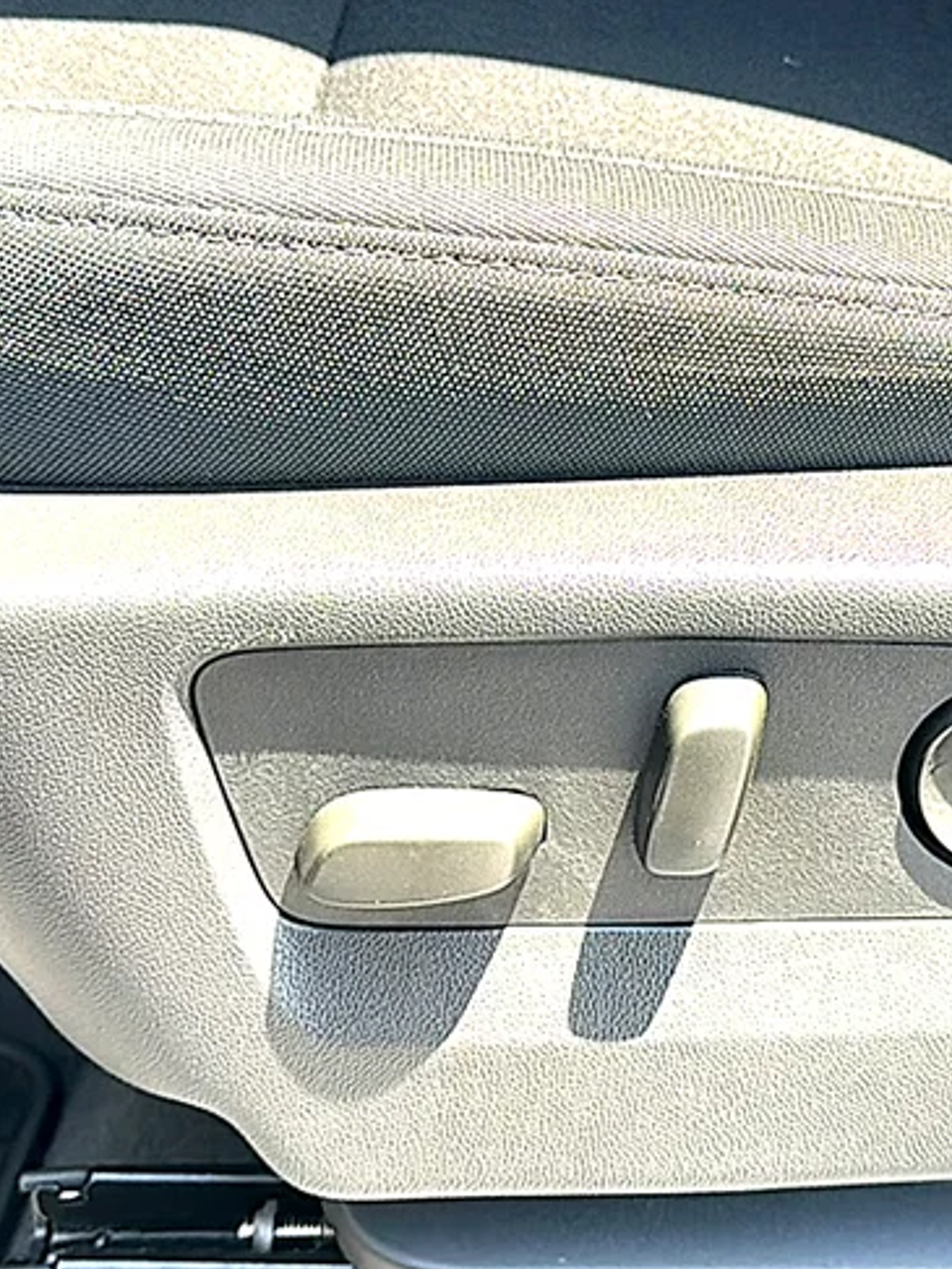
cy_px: 675
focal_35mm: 59
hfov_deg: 24.4
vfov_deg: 32.7
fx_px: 2162
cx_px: 762
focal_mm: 6.86
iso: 80
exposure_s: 1/317
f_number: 1.78
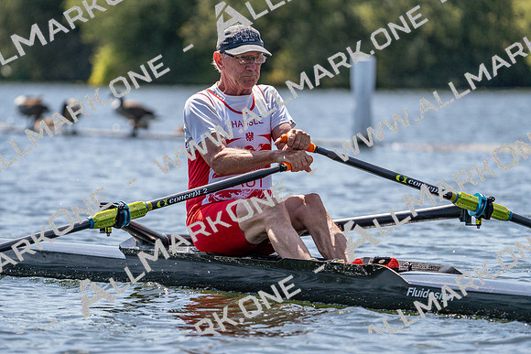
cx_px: 266
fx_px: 4603
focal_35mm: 312
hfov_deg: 6.6
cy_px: 177
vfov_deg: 4.4
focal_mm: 312
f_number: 6.3
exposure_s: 1/2000
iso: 320
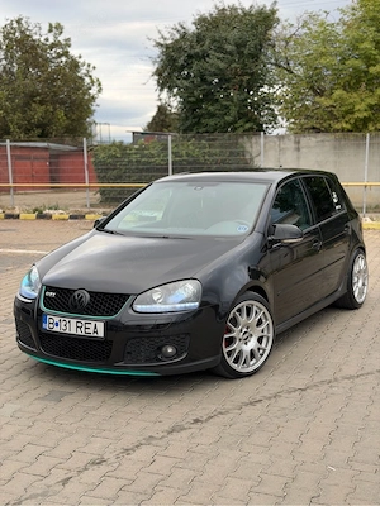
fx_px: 703
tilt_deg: -8.6
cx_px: 190
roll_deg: -0.1
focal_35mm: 48
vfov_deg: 39.7
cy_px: 253
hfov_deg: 30.3
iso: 80
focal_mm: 6.76
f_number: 1.78
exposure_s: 1/706
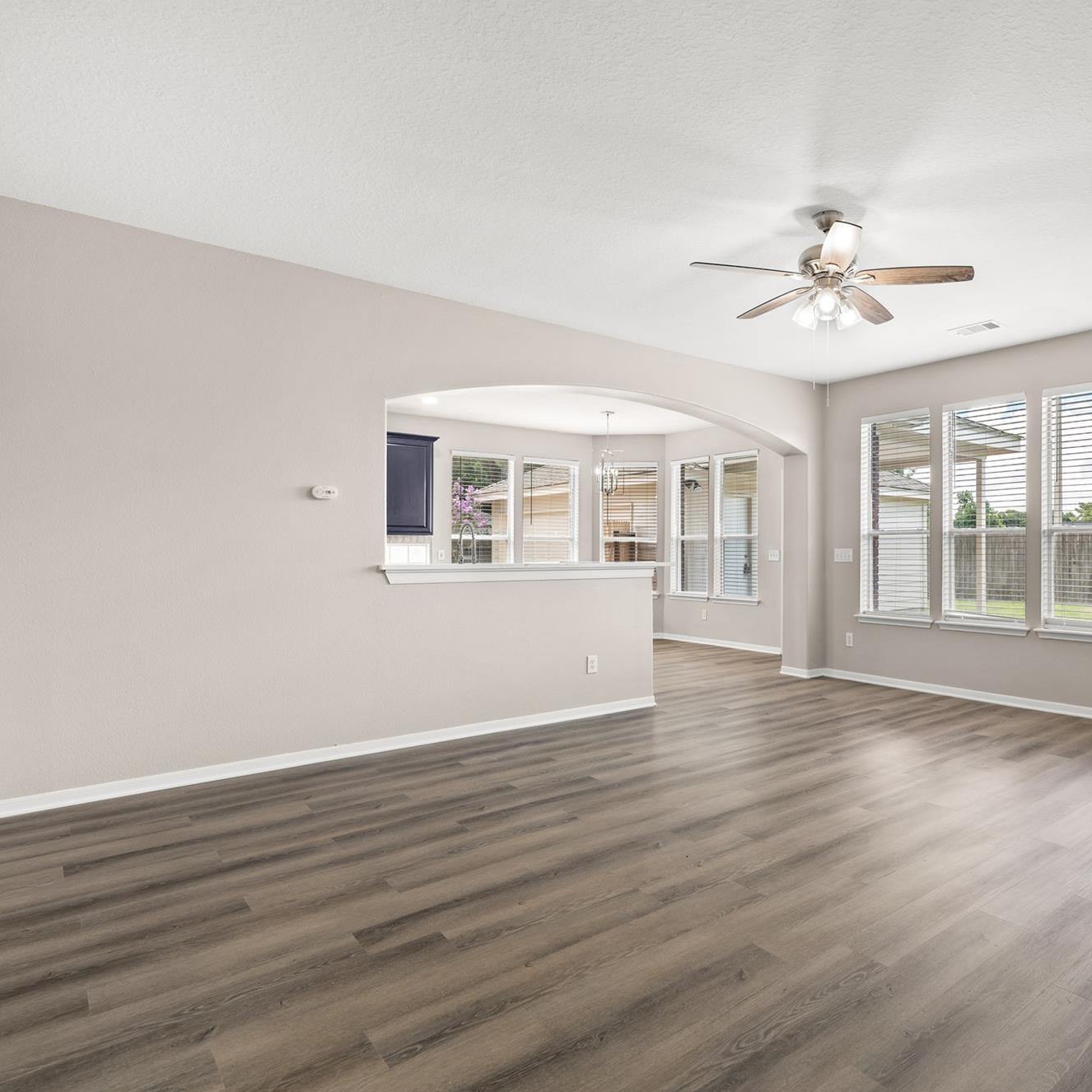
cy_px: 546
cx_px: 763
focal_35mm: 21
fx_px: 749
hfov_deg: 69.2
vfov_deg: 72.1
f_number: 9
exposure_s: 1/1.25
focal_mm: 16
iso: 200
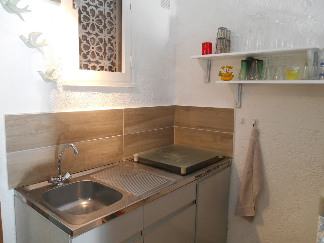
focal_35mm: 26
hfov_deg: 67.3
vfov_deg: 53.1
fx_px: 243
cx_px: 162
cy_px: 122
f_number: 3.4
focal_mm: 4.7
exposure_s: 1/30
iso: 220
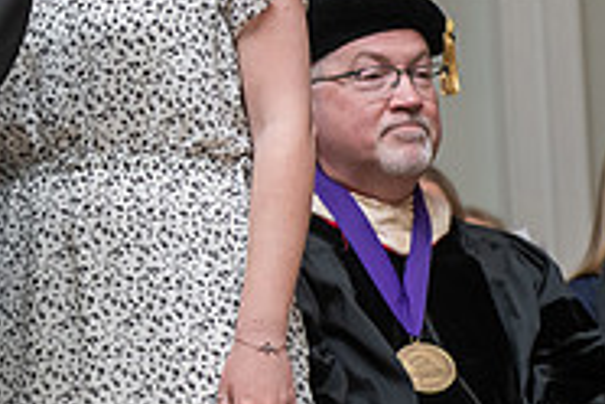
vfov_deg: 6.3
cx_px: -127
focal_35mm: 218
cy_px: 37
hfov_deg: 9.3
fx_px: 3663
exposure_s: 1/250
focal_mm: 70
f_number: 4.5
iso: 1250
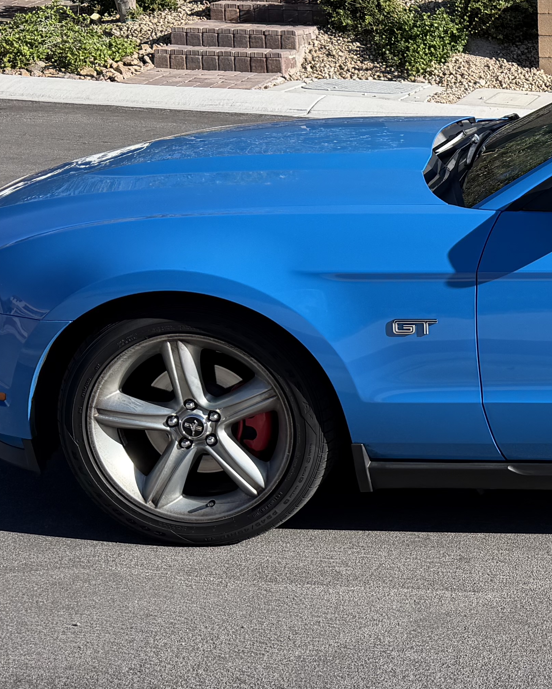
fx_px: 1348
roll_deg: -0.1
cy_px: 253
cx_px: 766
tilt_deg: -15.7
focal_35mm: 66
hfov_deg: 20.6
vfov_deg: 28.6
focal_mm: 6.76
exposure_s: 1/3021
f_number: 1.78
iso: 80
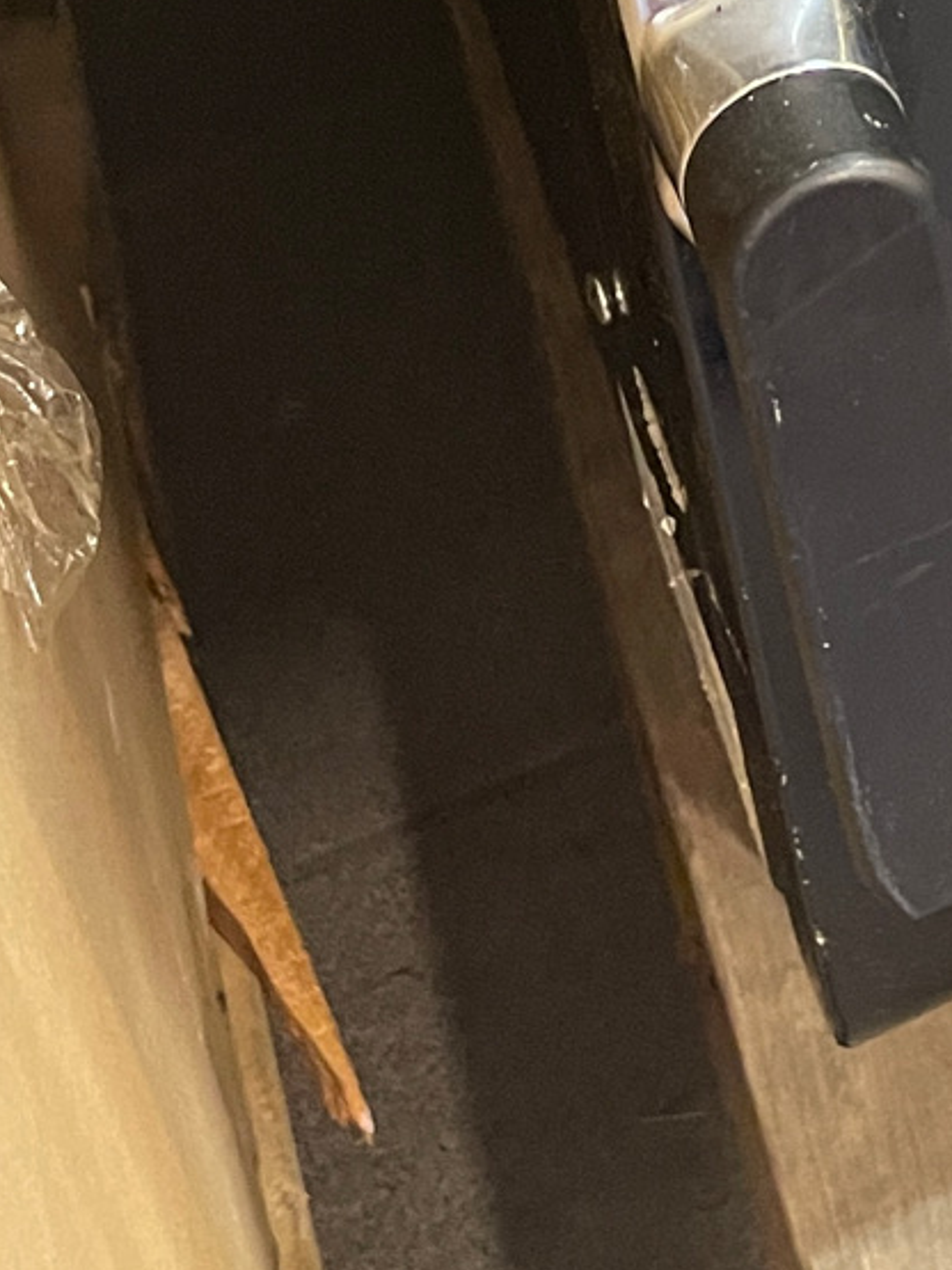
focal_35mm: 96
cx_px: 1570
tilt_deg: -30.4
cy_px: -967
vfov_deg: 17.1
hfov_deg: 14.1
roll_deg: +2.3
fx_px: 3522
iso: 400
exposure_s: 1/33
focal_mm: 5.1
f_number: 1.6
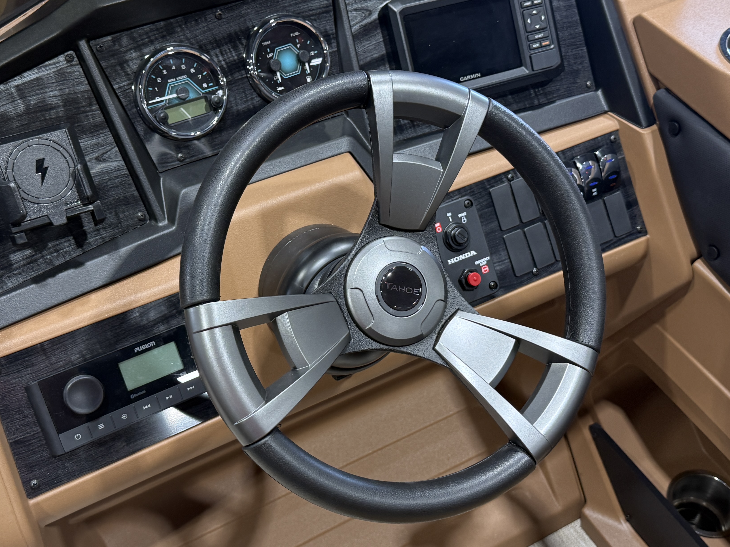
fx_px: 886
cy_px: 264
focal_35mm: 42
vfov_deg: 34.3
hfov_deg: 44.8
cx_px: 362
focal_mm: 6.76
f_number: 1.78
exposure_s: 1/120
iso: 160
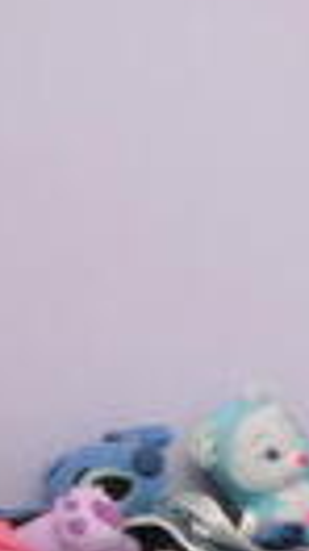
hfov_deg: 11.0
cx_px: 885
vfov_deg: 27.1
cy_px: 338
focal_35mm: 78
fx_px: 1139
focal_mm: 10
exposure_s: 1/60
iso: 100
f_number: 4
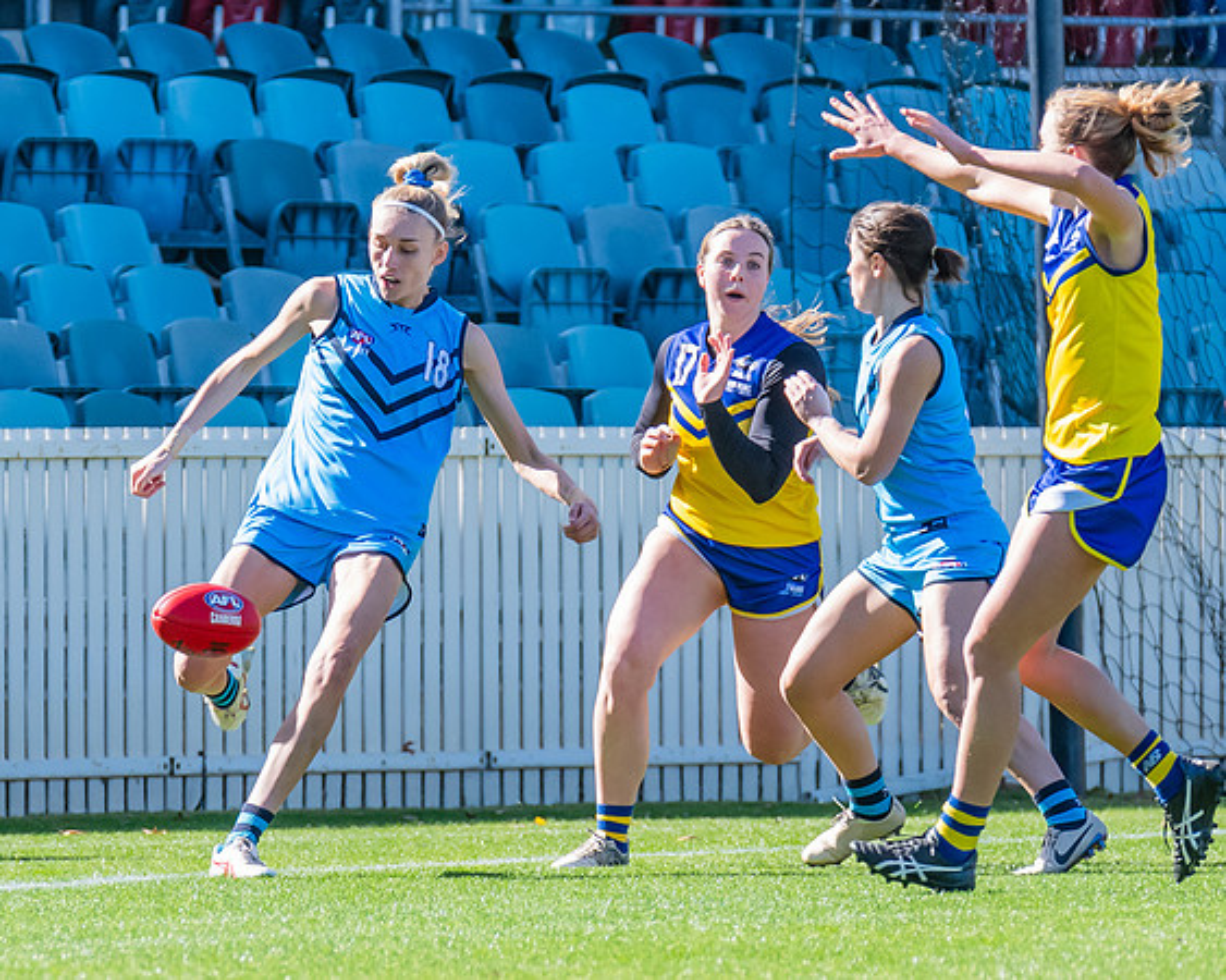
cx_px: 318
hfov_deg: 2.5
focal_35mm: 783
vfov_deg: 2.0
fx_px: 28416
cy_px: 467
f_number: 7.1
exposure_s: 1/1250
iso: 800
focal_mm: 310
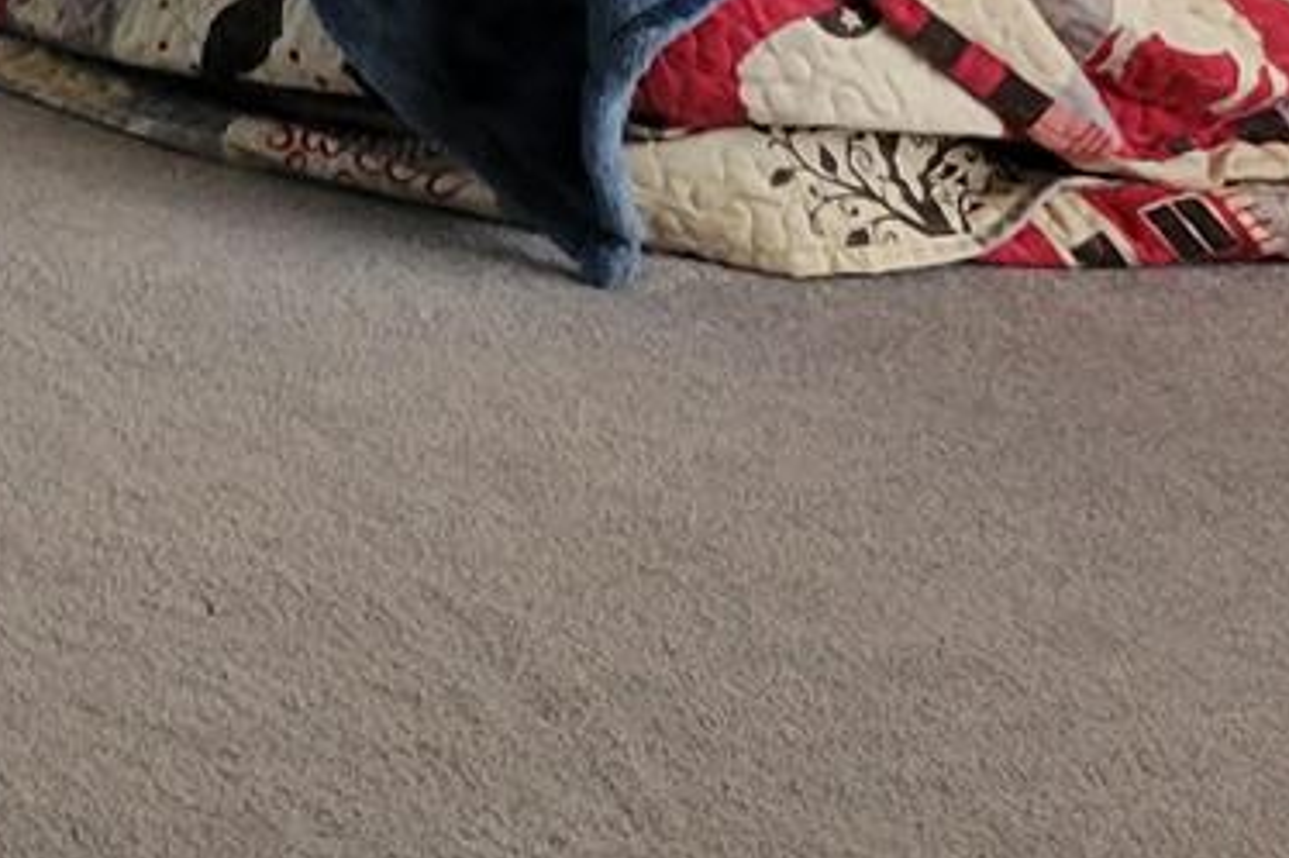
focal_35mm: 148
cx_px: -1592
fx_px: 5297
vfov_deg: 8.2
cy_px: -1502
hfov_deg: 11.8
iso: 200
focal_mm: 5.4
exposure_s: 1/40
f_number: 1.8
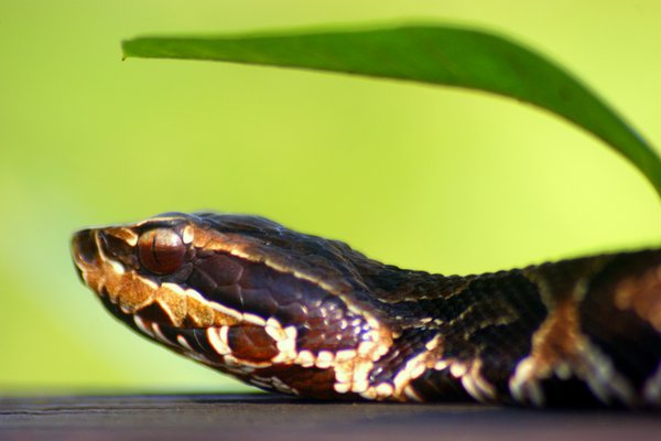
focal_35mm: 450
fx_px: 8262
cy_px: 220
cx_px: 330
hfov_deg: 4.6
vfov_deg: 3.1
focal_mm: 300
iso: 400
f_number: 5.6
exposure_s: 1/100
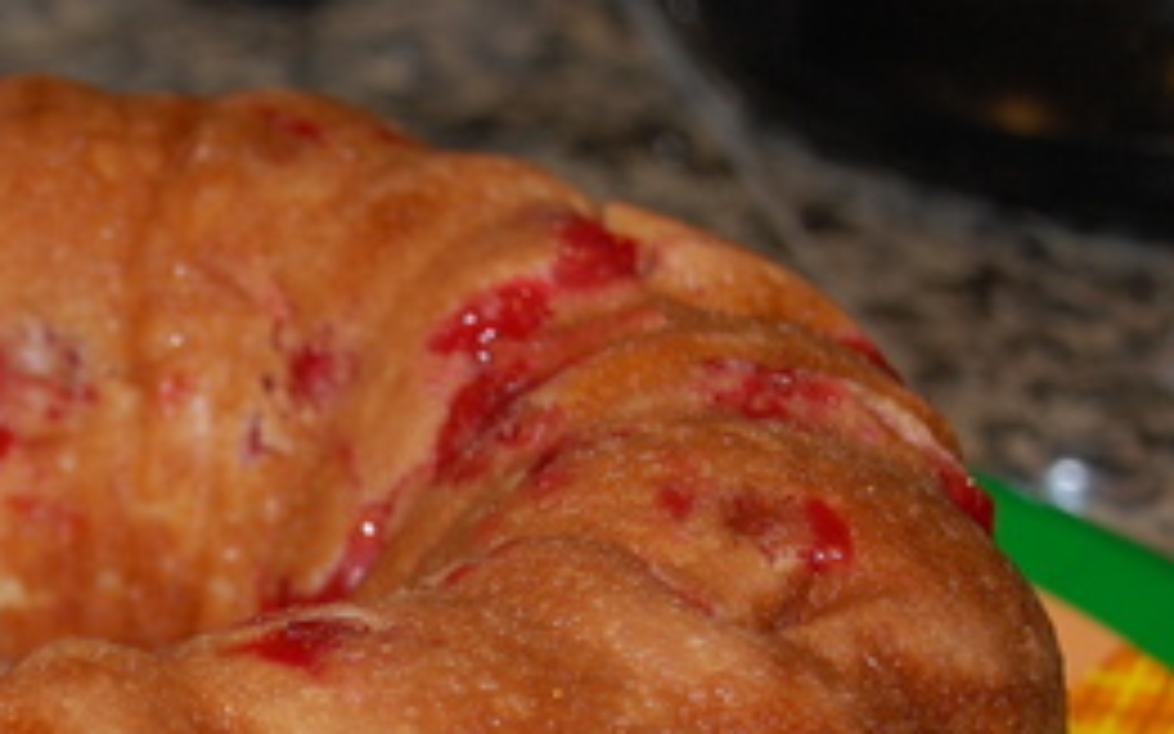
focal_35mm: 115
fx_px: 3679
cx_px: 27
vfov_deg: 11.3
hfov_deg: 17.7
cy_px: 761
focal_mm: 32
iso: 400
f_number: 4.2
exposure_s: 1/60
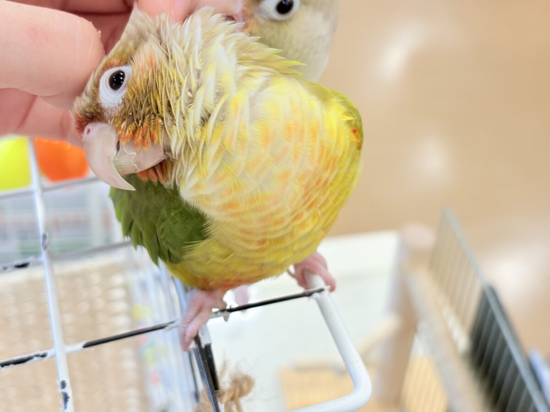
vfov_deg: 28.0
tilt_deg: -37.3
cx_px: 275
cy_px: 206
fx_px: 826
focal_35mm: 52
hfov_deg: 36.8
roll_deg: -0.9
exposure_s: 1/100
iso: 80
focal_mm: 5.96
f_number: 1.6
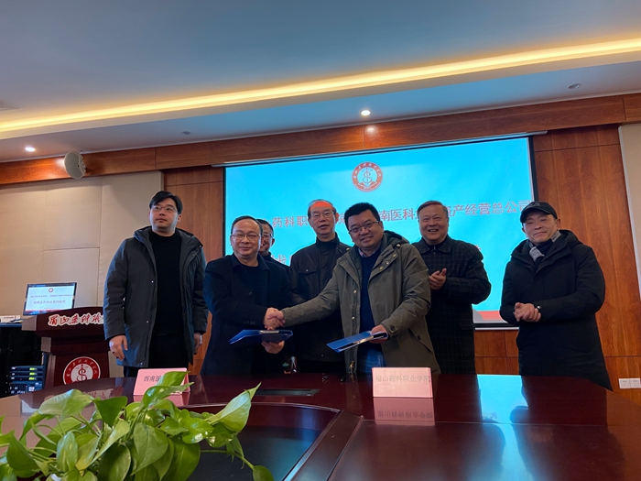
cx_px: 320
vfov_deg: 53.1
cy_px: 240
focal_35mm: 26
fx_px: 481
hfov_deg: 67.3
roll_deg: +1.7
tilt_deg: +8.3
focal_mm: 4.25
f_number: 1.8
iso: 80
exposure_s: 1/50
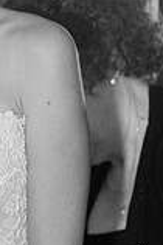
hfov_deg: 6.8
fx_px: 1361
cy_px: 57
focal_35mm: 200
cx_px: -41
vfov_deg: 10.3
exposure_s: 1/60
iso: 1600
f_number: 4.5
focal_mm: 70
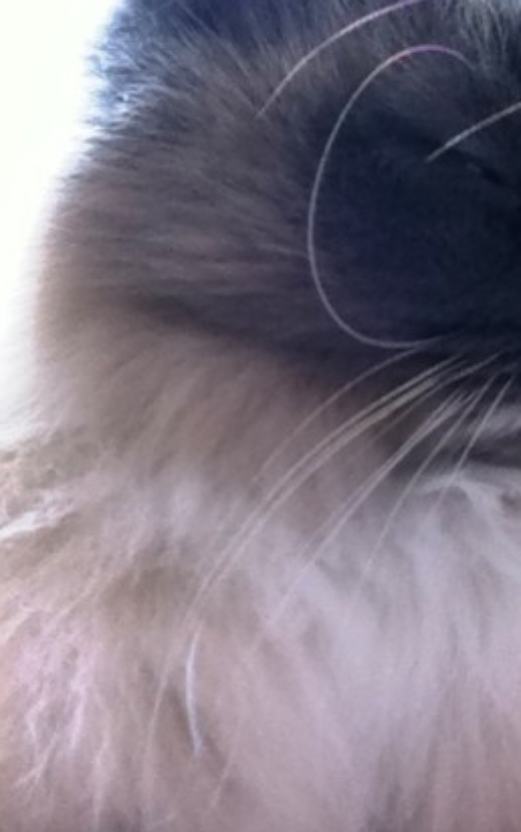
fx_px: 1021
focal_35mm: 45
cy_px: 396
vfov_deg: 44.3
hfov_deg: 28.3
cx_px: 371
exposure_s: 1/40
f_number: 2.4
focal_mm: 3.85
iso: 125
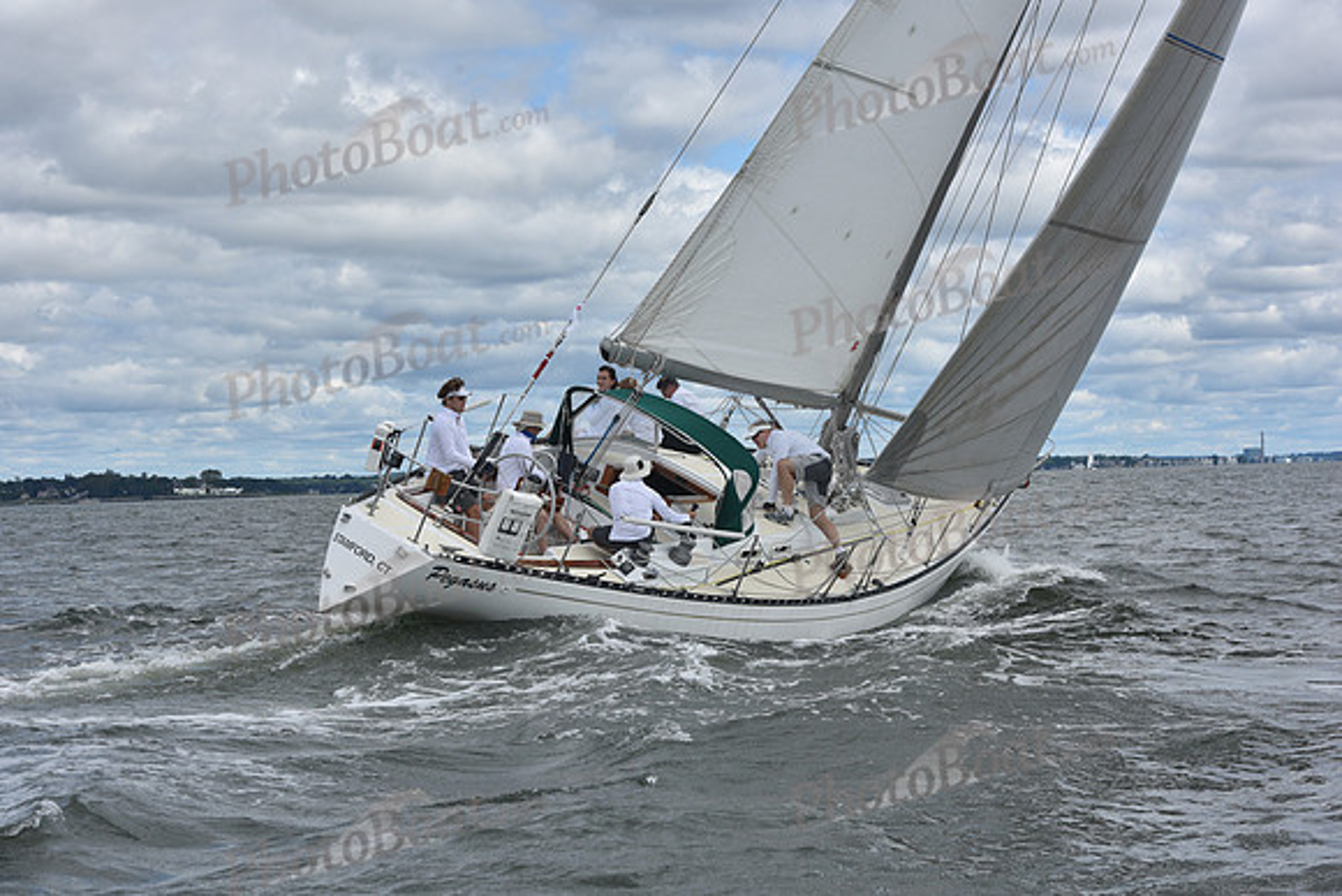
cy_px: 448
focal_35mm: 70
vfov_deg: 19.5
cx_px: 671
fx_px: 2610
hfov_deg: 28.8
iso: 250
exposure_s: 1/800
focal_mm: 70
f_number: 9
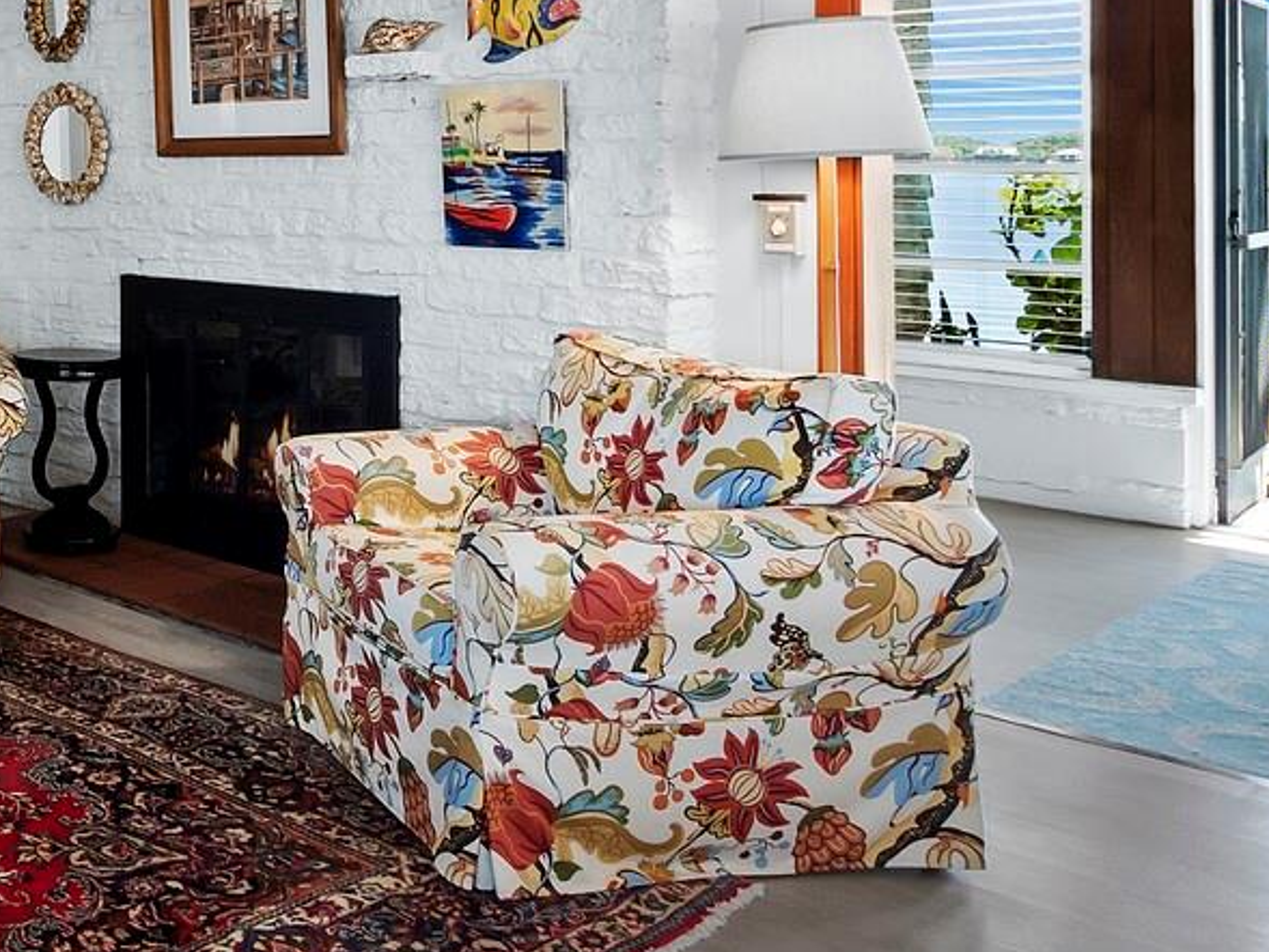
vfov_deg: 35.9
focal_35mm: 38
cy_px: 130
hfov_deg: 41.3
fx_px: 1393
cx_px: -53
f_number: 10
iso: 400
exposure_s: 1/2.5
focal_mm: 7
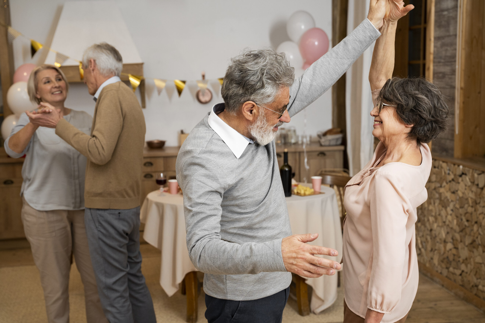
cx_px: 242
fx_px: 683
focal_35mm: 51
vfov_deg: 26.6
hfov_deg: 39.1
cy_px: 162
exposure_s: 1/160
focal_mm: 50.7
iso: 1000
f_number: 4.5
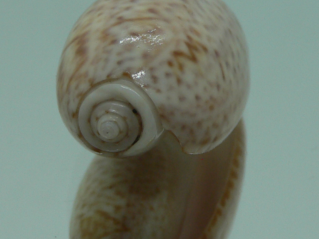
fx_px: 719
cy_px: 107
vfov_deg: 18.9
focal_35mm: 78
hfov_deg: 25.0
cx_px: 162
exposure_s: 1/60
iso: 80
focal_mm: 4.6
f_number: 2.8
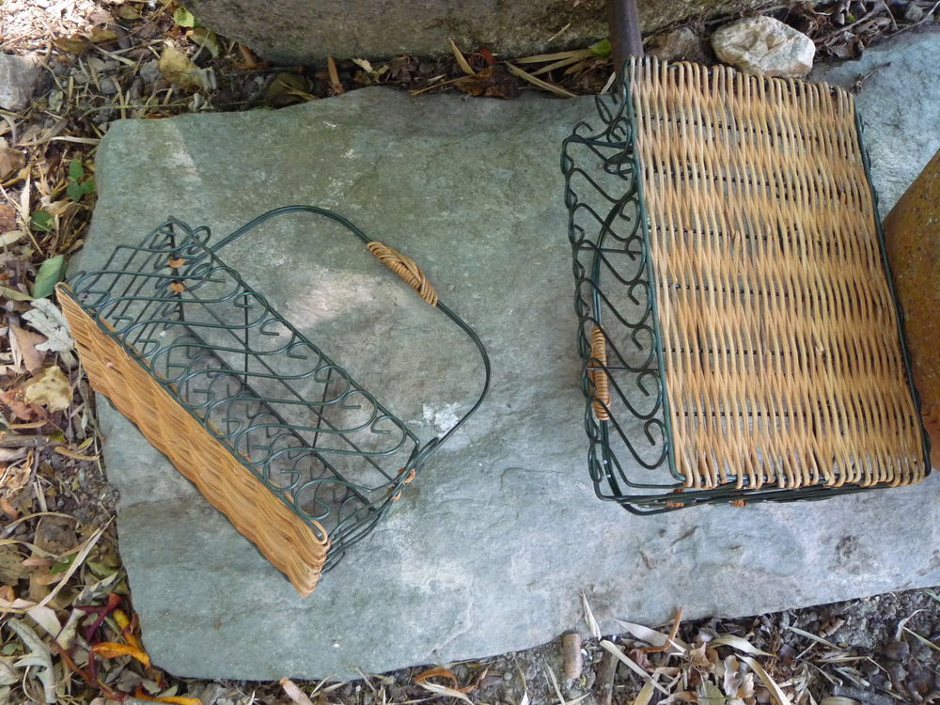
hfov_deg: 60.0
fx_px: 815
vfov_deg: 46.8
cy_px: 352
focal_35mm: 30
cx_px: 470
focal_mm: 5.2
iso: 320
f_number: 3.3
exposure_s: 1/30
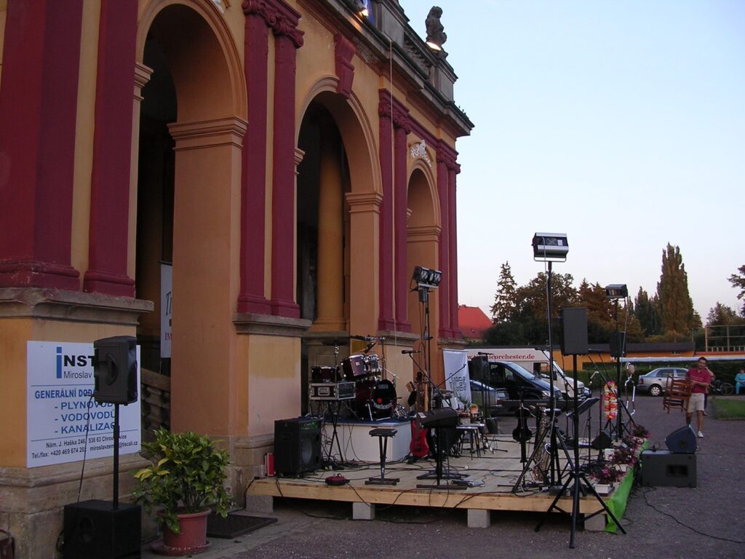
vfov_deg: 37.7
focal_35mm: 38
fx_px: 818
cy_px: 280
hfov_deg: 49.0
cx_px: 372
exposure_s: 1/85.8
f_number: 2.8
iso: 100
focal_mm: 5.8
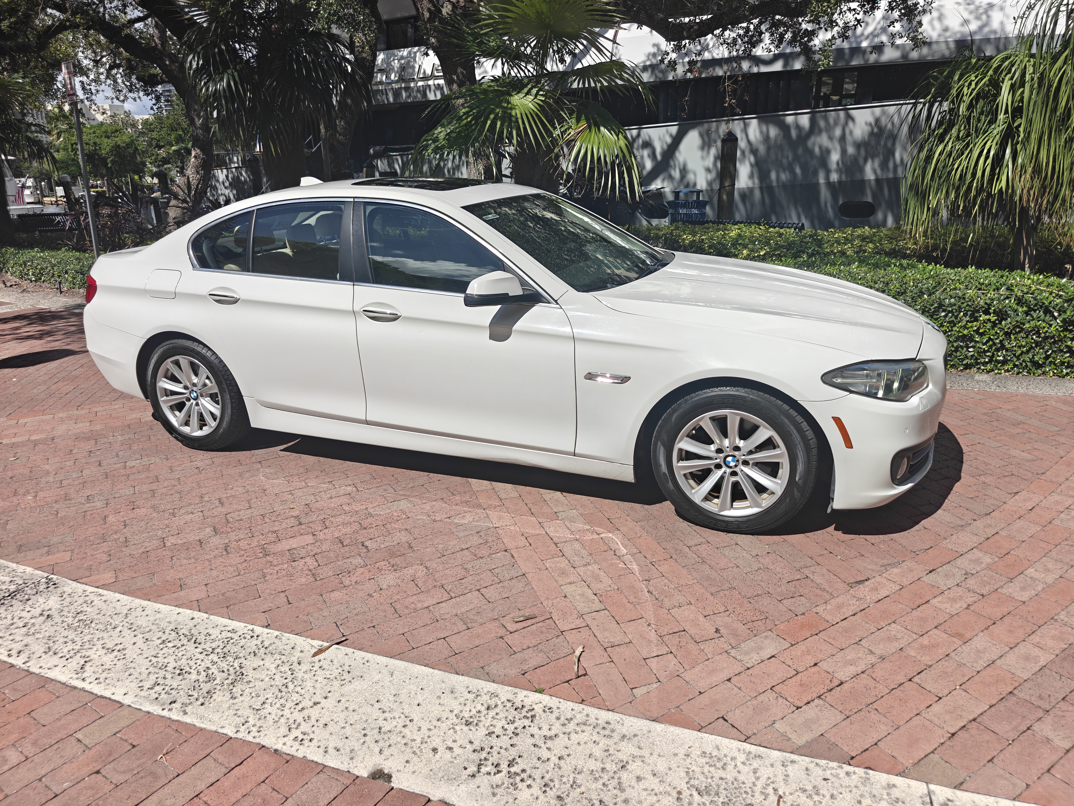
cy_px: 403
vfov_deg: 58.9
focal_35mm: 23
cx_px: 537
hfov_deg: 73.9
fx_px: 714
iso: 50
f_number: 1.6
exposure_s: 1/2053
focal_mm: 6.06
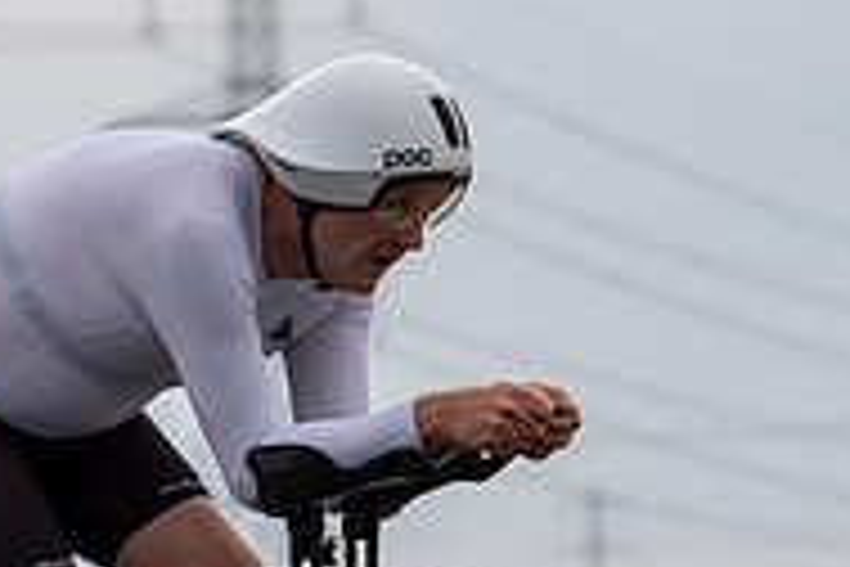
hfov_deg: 7.4
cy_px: 358
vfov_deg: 4.9
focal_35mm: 279
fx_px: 6587
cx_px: 234
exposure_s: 1/640
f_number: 3.2
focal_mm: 91
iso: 200
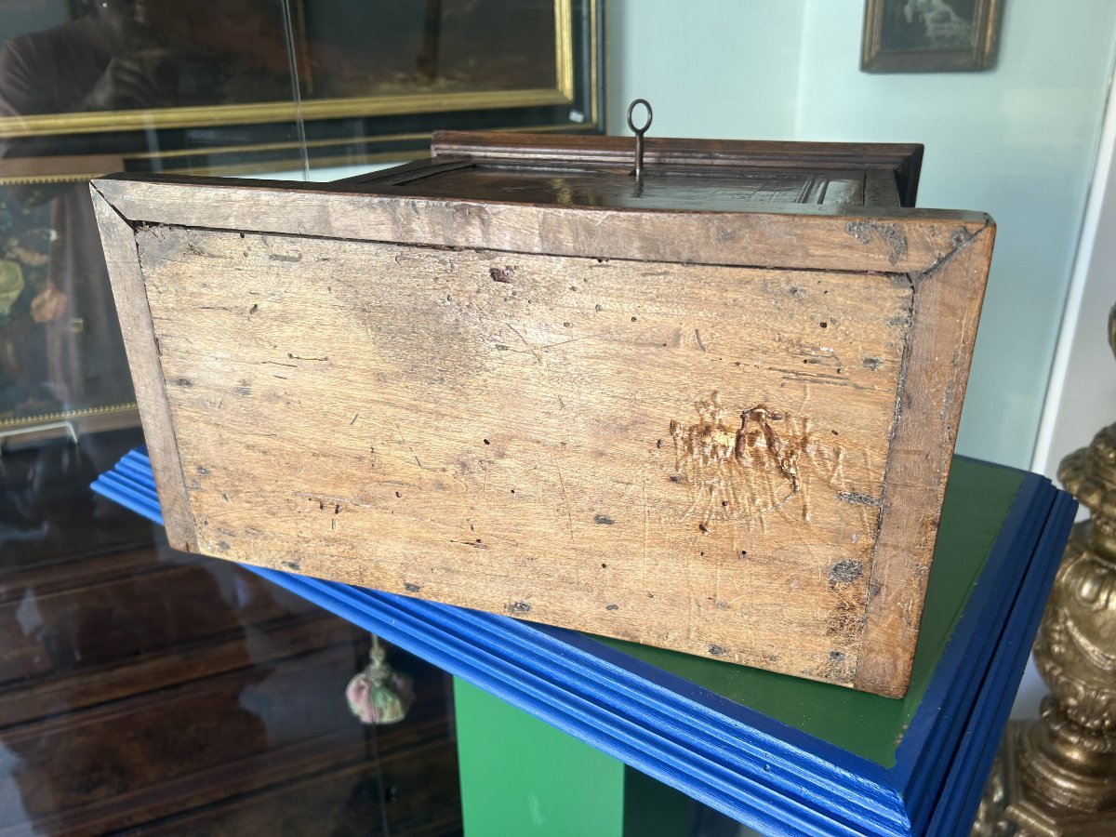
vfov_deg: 53.1
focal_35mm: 26
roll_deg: +1.7
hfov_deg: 67.3
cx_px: 558
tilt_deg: -21.3
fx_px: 838
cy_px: 418
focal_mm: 5.7
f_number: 1.5
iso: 64
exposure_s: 1/100
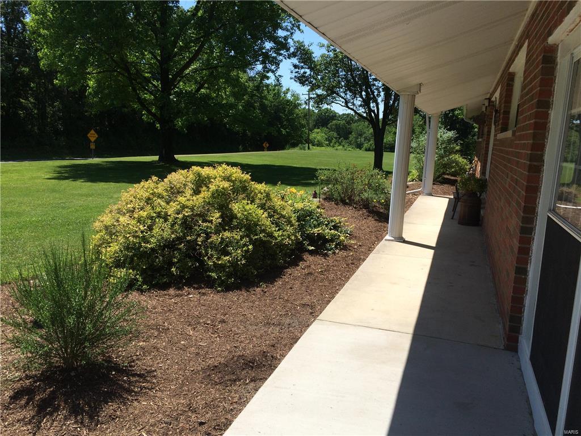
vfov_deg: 48.2
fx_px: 487
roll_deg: -0.4
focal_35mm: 29
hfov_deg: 61.7
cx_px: 290
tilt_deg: -9.4
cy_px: 218
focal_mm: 4.15
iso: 32
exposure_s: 1/2160
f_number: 2.2
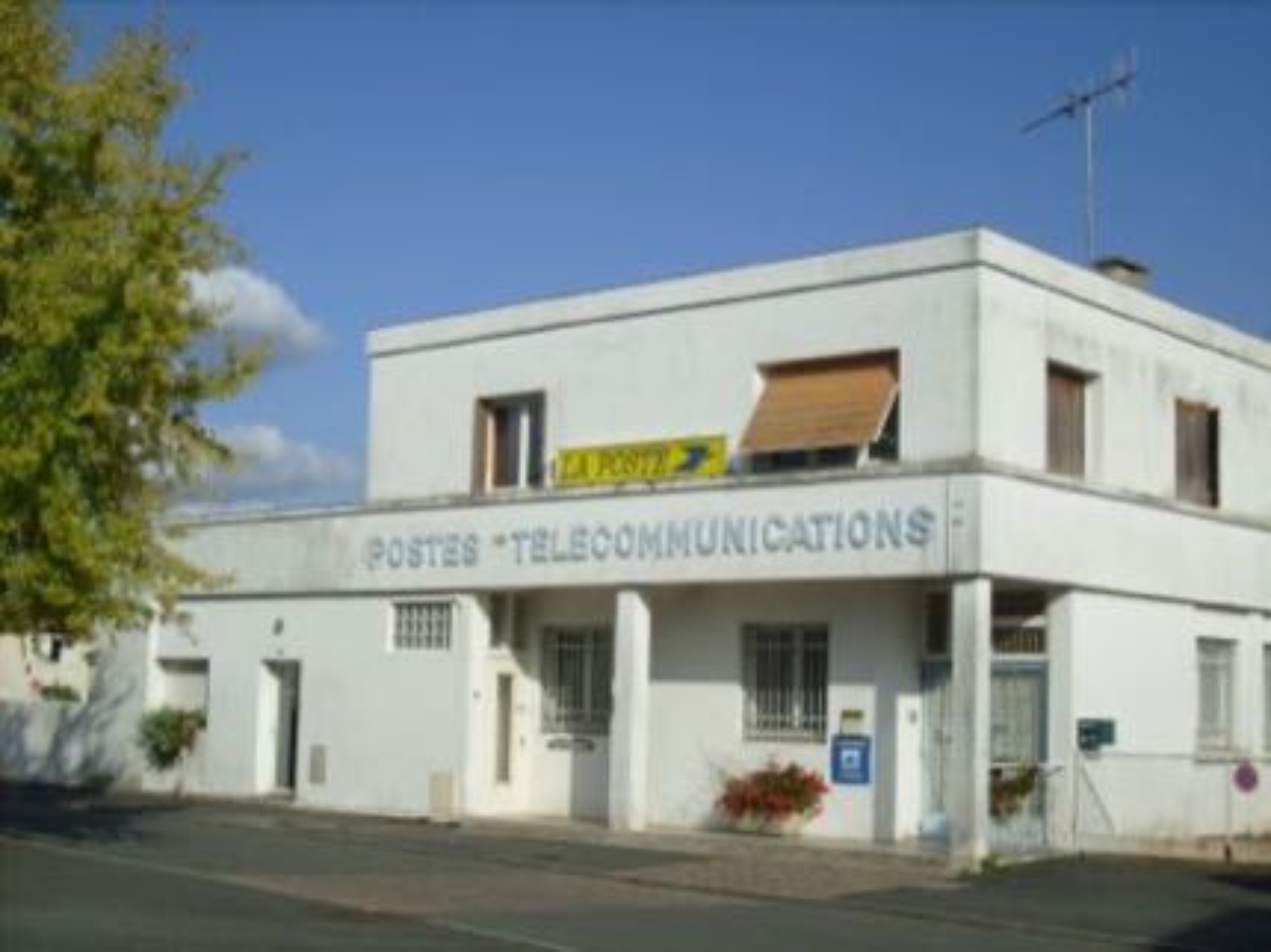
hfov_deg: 36.8
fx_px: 1908
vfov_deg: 28.0
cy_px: 476
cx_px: 636
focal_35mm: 52
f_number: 8.4
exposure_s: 1/500
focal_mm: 8.7
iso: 80
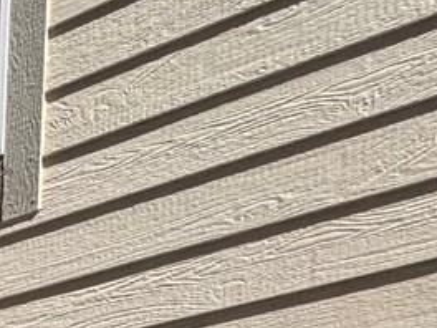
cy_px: 772
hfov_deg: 13.5
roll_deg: -1.9
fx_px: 1073
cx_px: -702
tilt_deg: -2.2
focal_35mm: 85
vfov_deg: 13.2
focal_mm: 2.22
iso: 50
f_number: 2.2
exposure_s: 1/1449
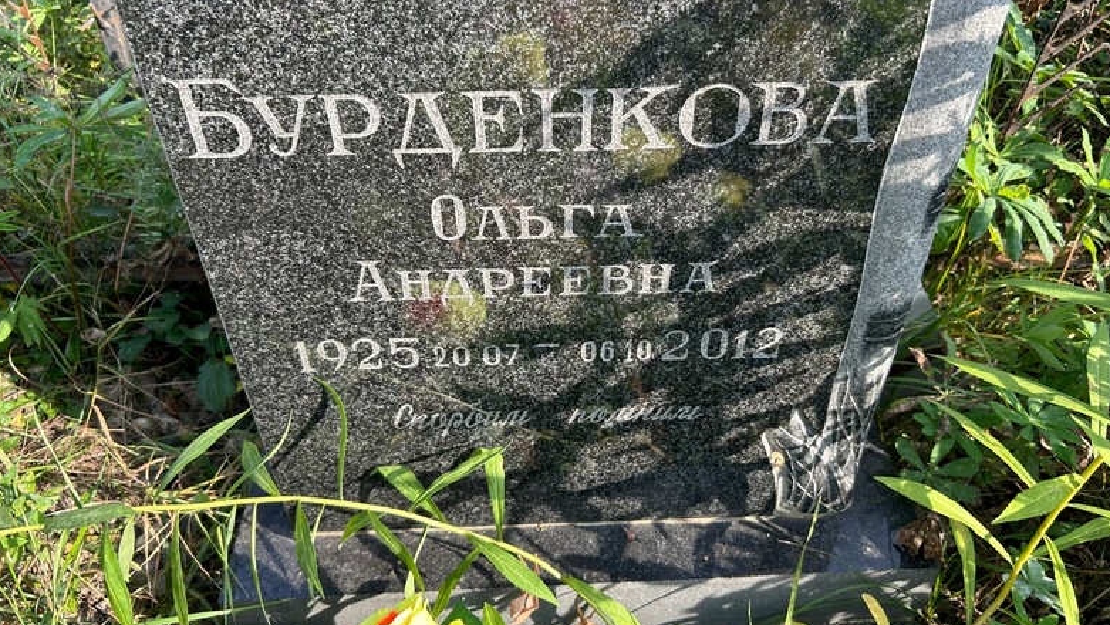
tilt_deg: -38.0
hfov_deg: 66.0
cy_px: 276
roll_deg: -2.4
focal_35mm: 29
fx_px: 854
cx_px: 551
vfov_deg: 40.2
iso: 50
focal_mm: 5.7
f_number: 1.5
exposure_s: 1/639
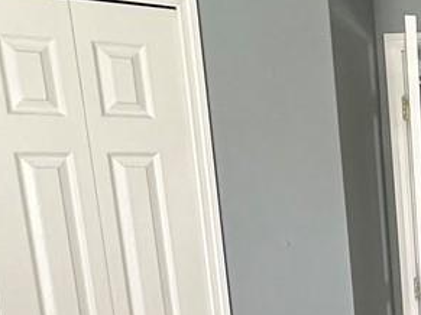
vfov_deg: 17.8
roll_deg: +0.9
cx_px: 586
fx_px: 936
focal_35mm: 77
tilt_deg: -12.9
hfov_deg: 22.1
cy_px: 413
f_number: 2.2
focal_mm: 2.22
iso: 320
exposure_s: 1/84
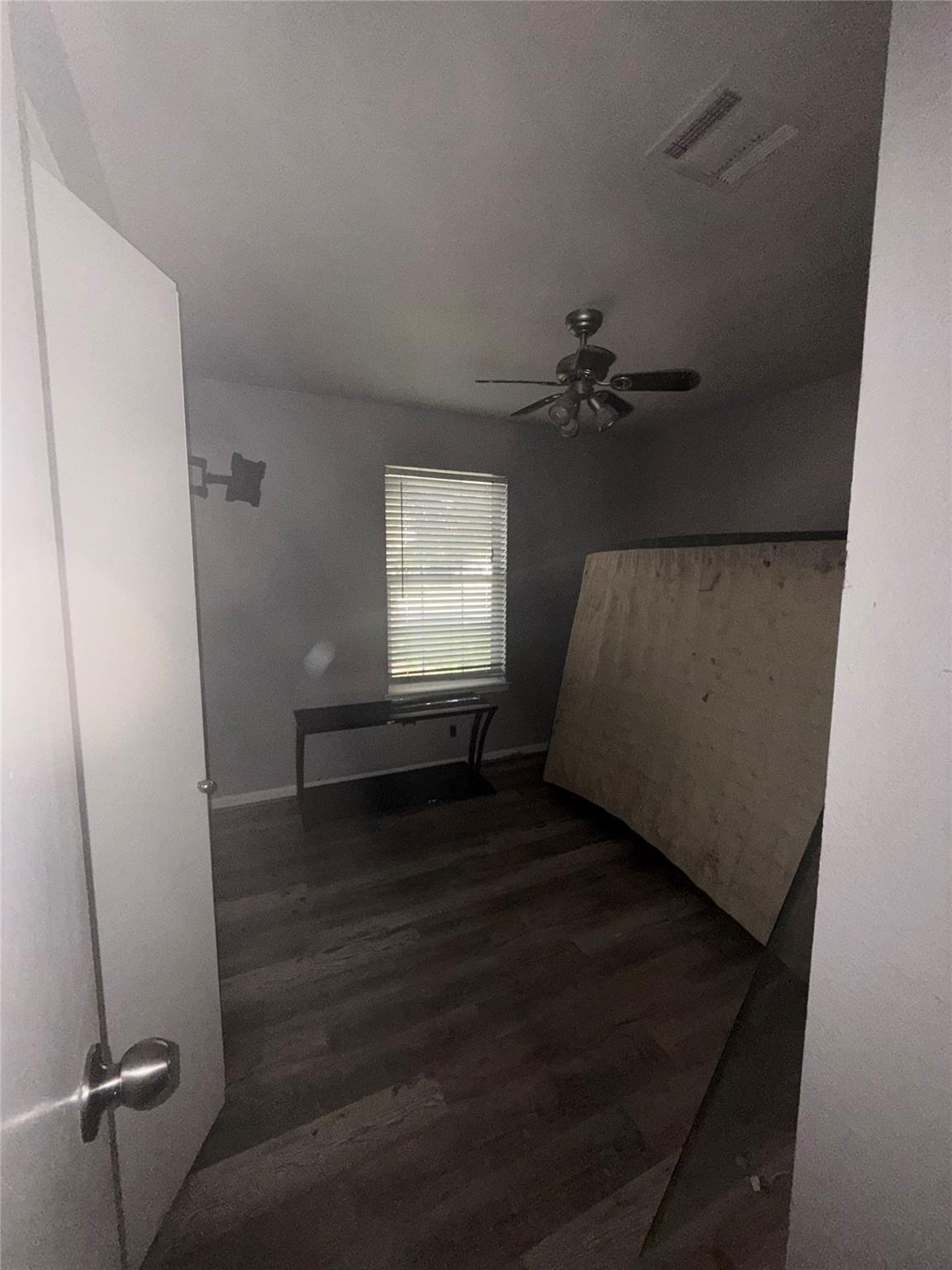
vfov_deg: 102.1
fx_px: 513
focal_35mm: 14
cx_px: 476
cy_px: 635
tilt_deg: -6.2
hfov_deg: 85.7
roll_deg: -0.7
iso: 160
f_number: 2.2
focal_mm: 2.22
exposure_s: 1/60
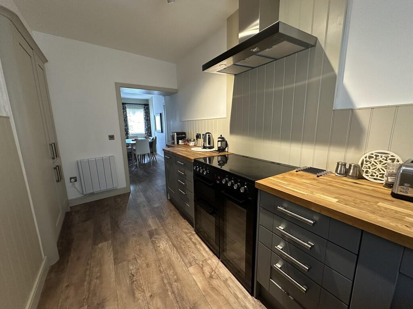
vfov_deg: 85.7
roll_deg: +1.0
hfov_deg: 102.1
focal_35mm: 14
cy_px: 154
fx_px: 167
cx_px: 206
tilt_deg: -9.8
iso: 500
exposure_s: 1/50
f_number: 2.2
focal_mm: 2.22
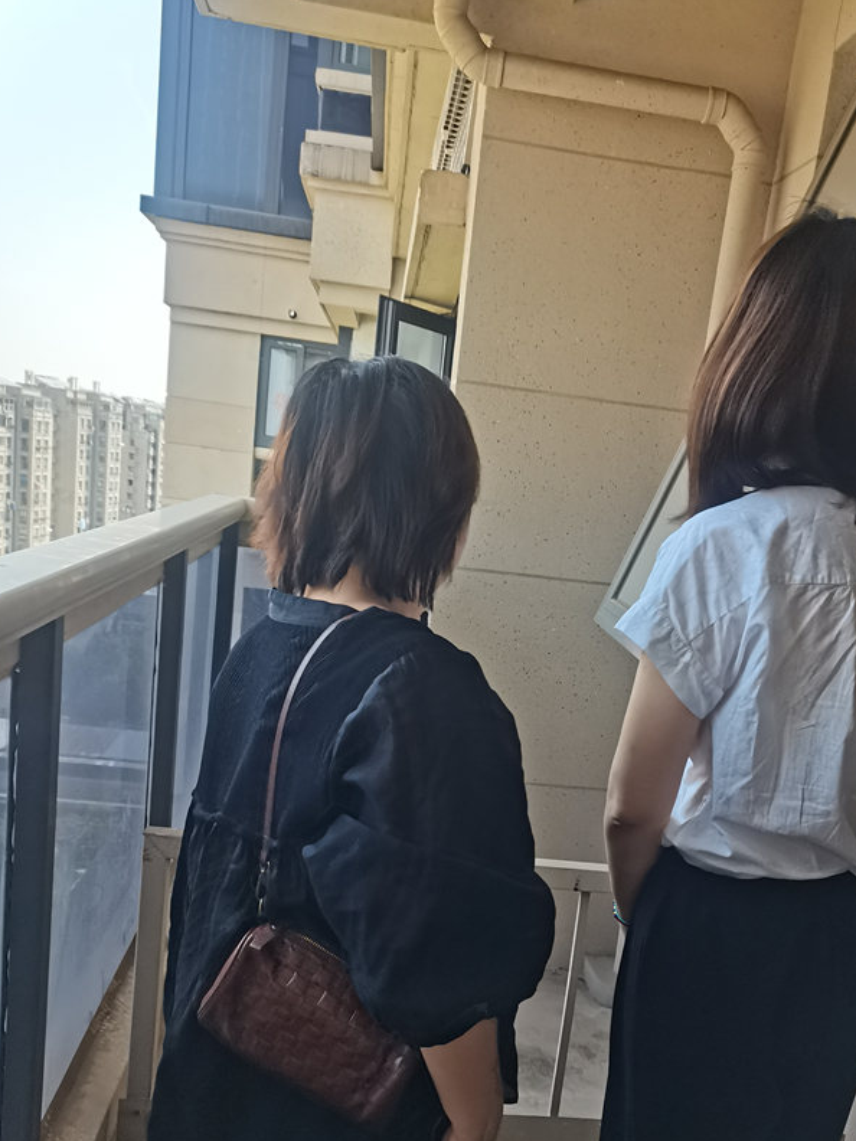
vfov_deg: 51.9
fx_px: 1154
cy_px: 739
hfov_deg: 40.5
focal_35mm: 35
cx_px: 520
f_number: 1.8
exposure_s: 1/168
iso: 50
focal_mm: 5.58
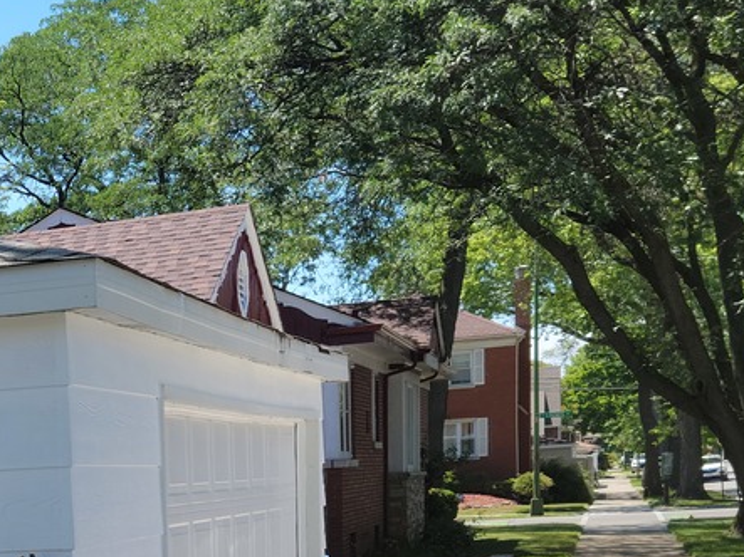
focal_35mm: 91
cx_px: -406
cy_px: 676
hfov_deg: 18.7
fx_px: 1955
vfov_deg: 15.6
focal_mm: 5.9
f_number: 2
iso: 25
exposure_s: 1/430
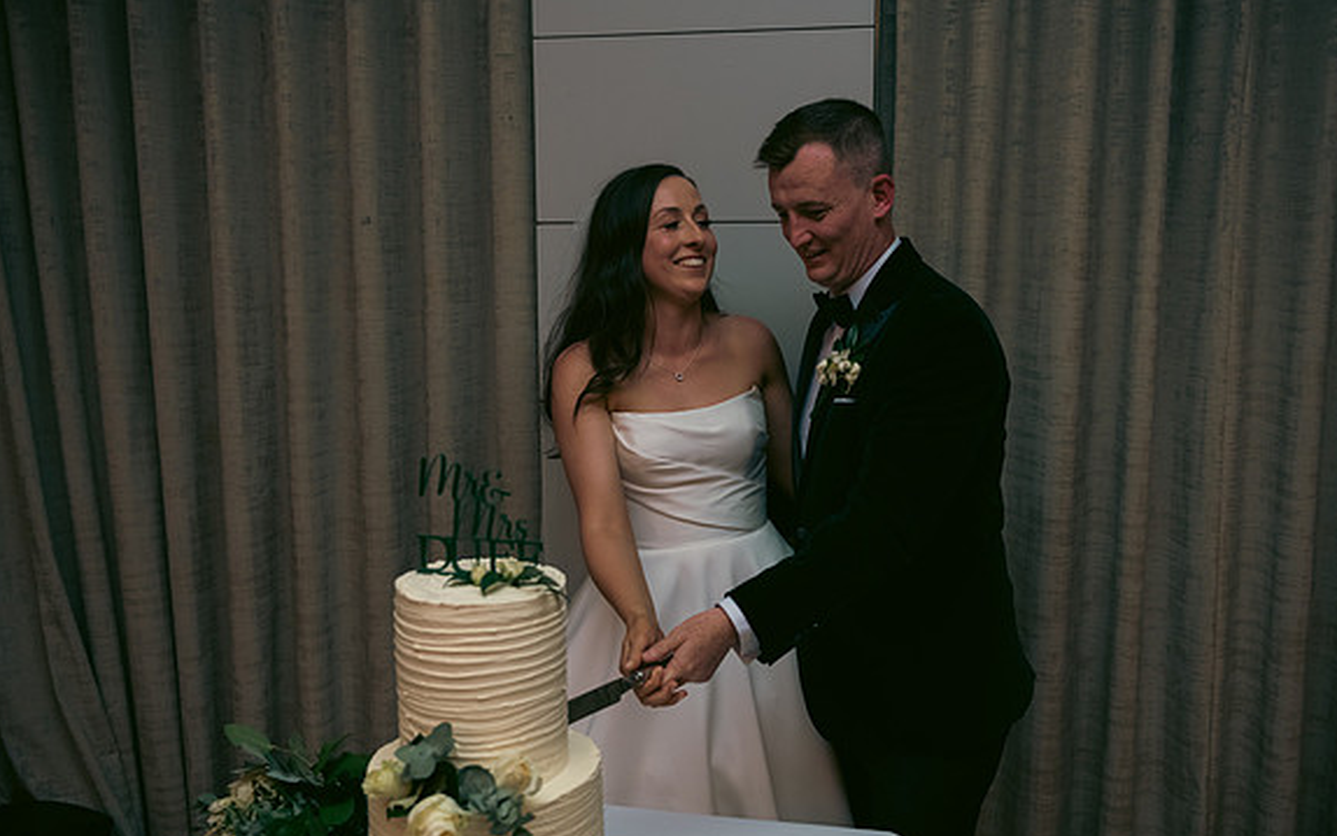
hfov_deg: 55.3
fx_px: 1276
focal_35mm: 35
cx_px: 668
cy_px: 425
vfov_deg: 36.3
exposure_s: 1/160
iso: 800
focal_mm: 34
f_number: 3.5
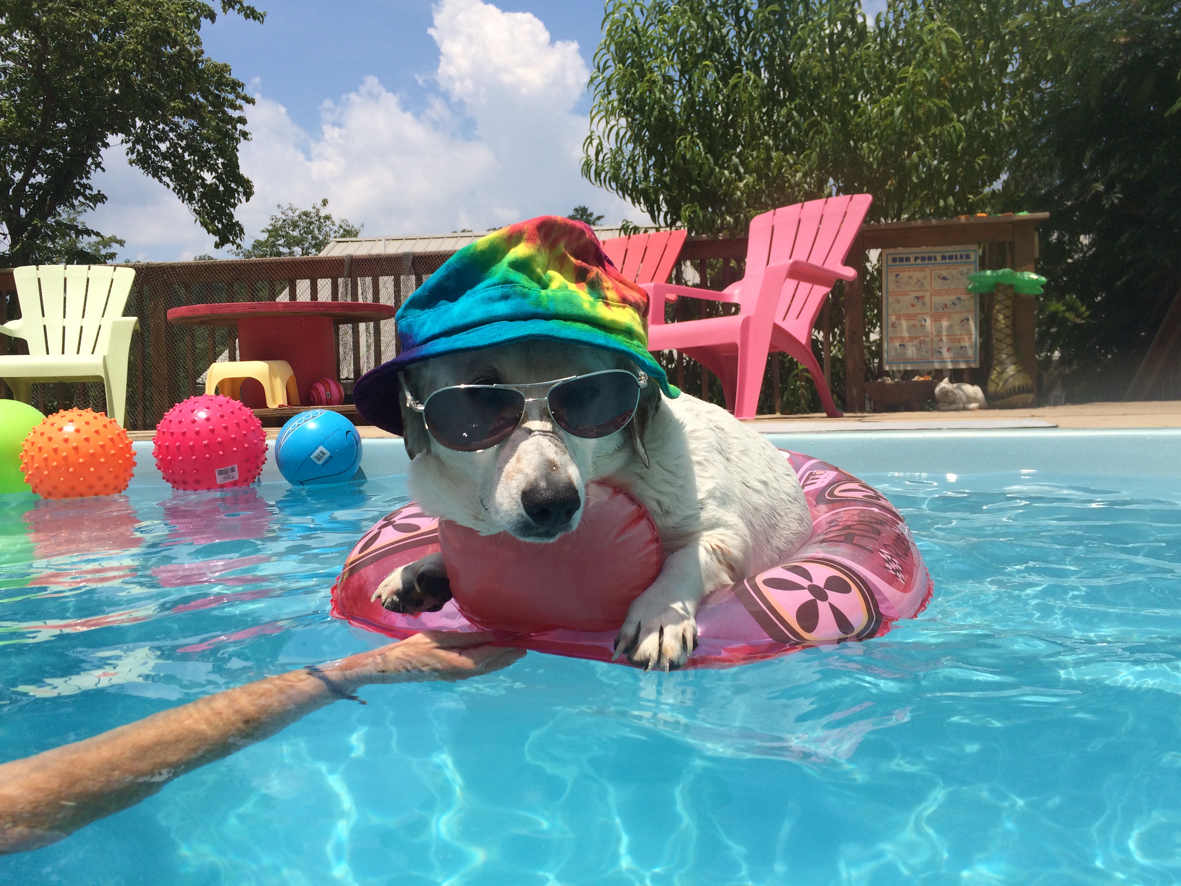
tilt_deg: -4.4
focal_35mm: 29
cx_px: 590
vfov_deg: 48.2
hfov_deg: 61.7
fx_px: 989
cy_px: 443
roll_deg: +1.0
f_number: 2.2
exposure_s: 1/2933
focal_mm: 4.15
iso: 32
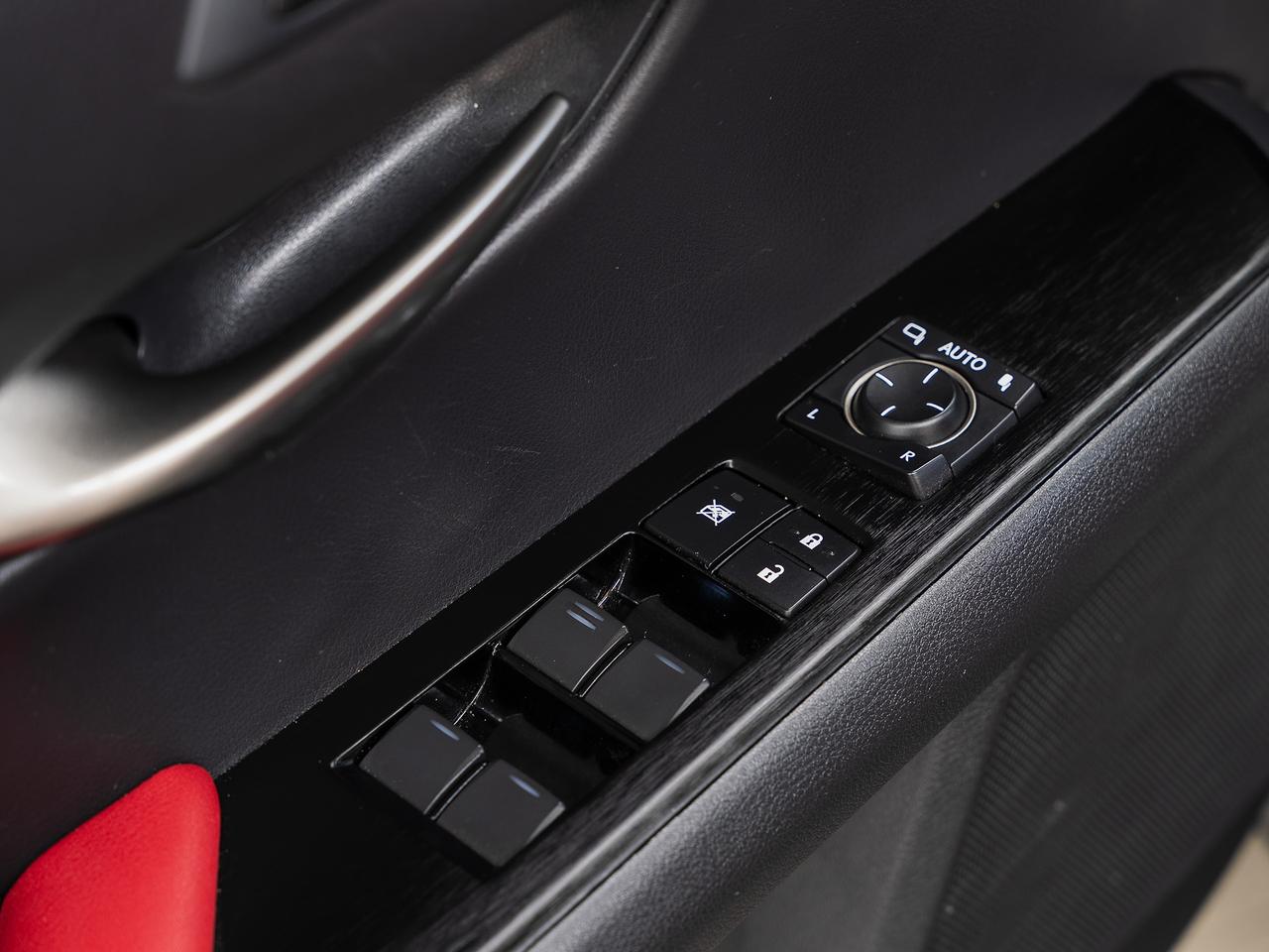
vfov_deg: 18.6
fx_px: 2912
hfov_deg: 24.5
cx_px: 797
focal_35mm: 79
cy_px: 421
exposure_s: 1
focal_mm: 65.8
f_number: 5.6
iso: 100
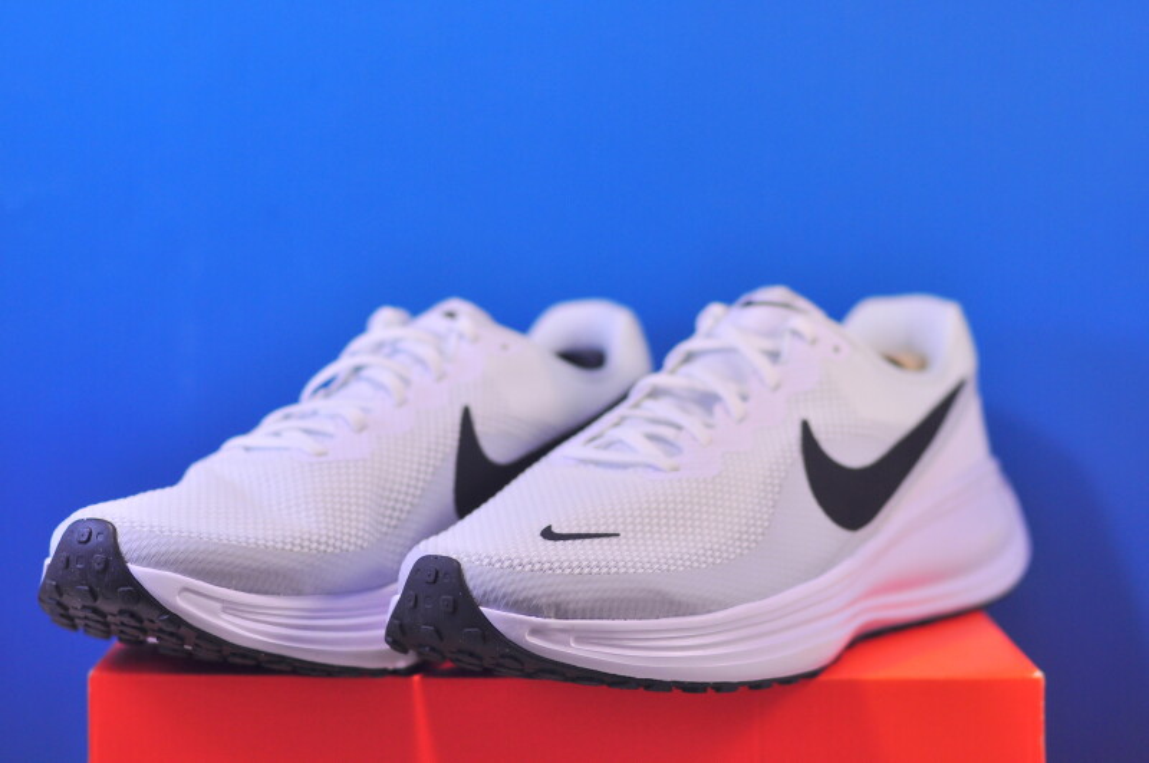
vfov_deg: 18.1
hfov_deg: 27.0
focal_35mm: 75
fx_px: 2390
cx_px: 574
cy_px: 382
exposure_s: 1/320
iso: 250
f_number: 2.5
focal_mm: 50
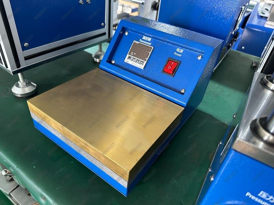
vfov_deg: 56.8
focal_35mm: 24
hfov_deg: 71.6
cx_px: 137
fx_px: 190
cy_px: 102
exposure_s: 1/33
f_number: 1.78
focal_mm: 6.86
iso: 640
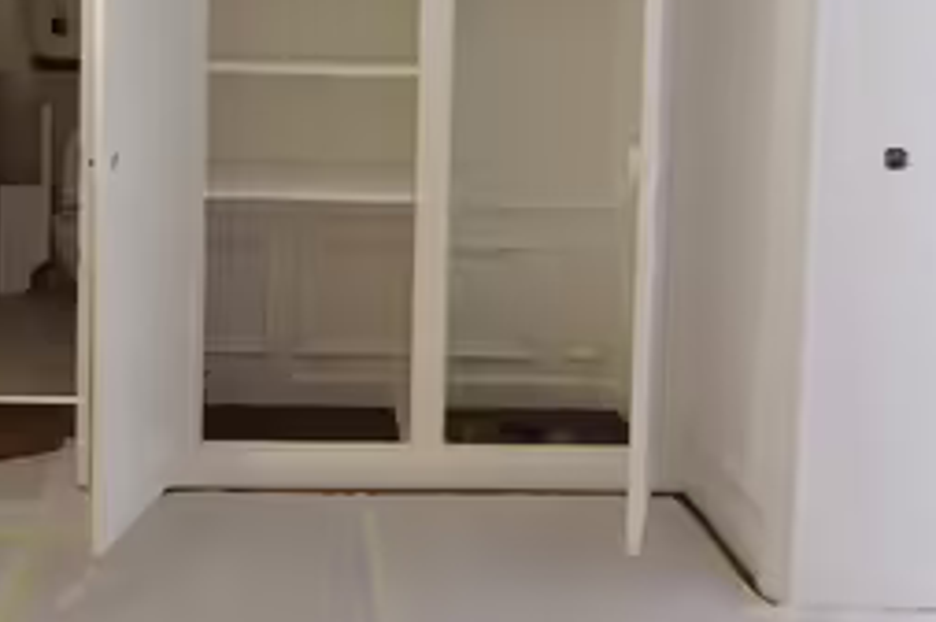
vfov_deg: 32.4
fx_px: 1018
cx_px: 311
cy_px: 67
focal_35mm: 39
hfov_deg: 48.6
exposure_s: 1/80
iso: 400
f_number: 4.5
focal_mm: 11
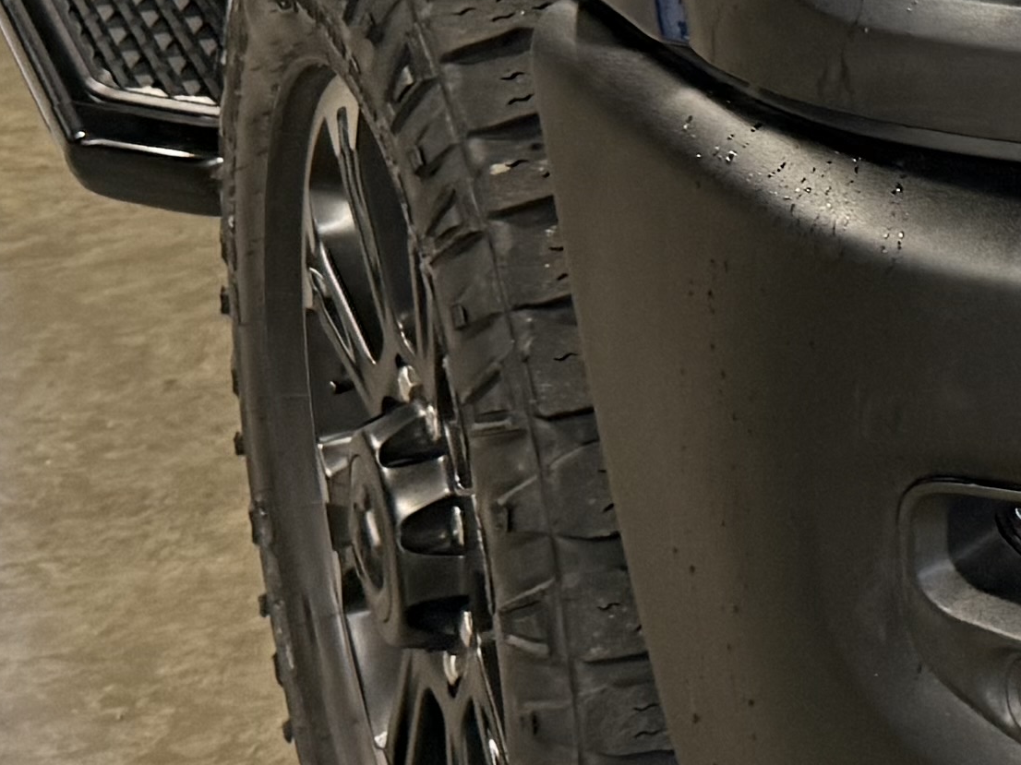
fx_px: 3657
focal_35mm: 124
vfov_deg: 11.5
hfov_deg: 14.3
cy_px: -359
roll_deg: -1.0
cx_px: 1737
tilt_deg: -12.6
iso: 250
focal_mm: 6.76
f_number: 1.78
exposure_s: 1/60
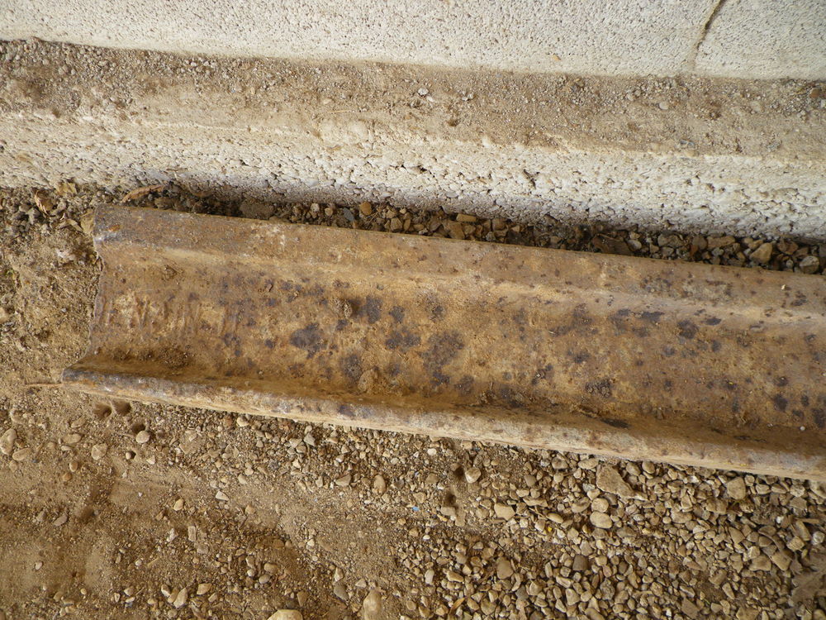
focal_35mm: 28
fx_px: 668
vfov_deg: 49.7
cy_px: 310
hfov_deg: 63.4
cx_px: 413
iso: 80
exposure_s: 1/60
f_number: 2.6
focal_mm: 4.9
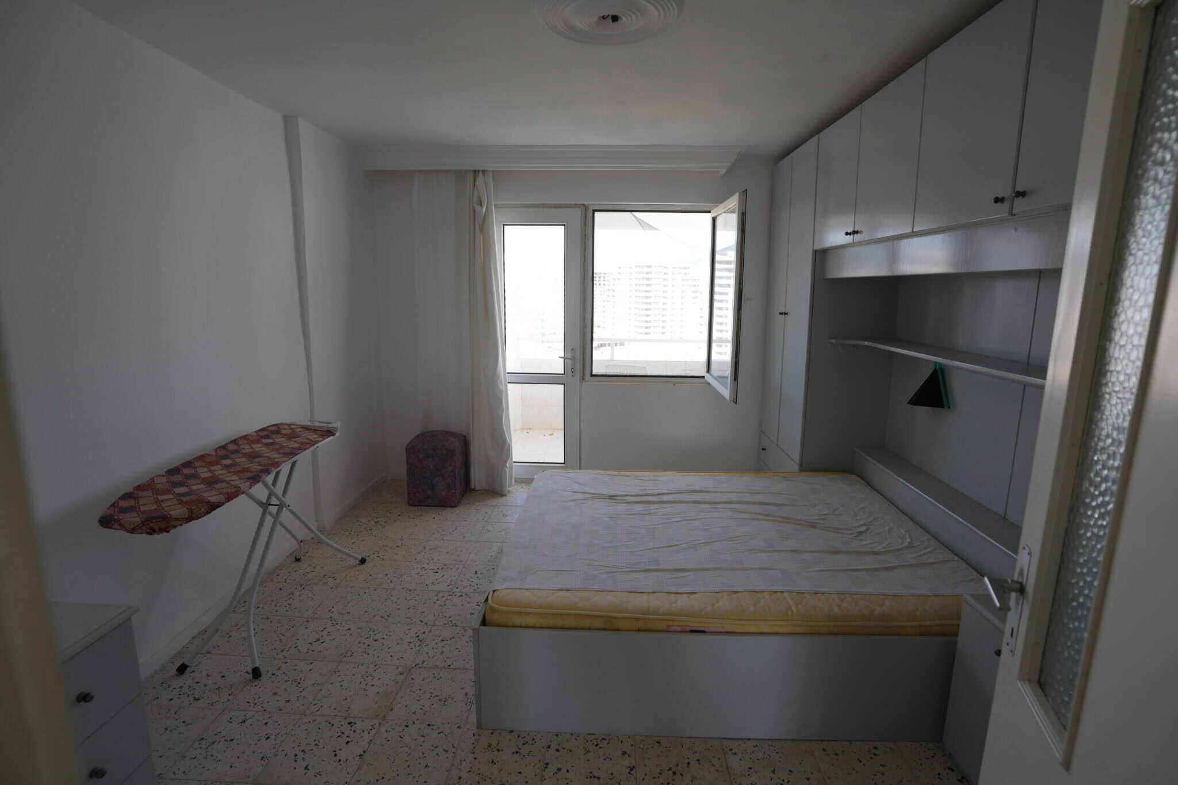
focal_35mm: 17
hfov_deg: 93.3
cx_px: 589
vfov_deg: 70.4
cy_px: 392
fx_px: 556
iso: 200
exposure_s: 1/160
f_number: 4
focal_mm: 17
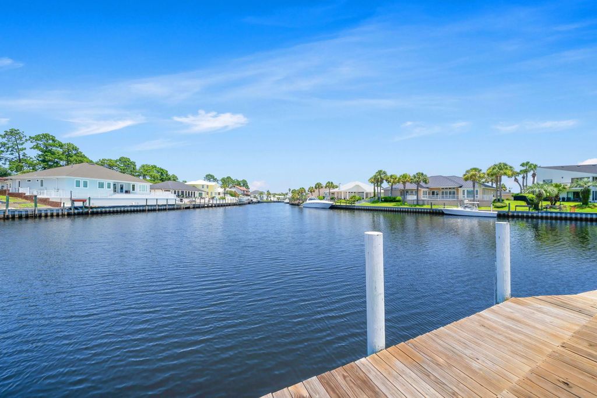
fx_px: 199
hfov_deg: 112.6
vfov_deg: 90.0
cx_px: 298
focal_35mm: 12
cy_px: 199
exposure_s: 1/160
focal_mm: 12
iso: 100
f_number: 10
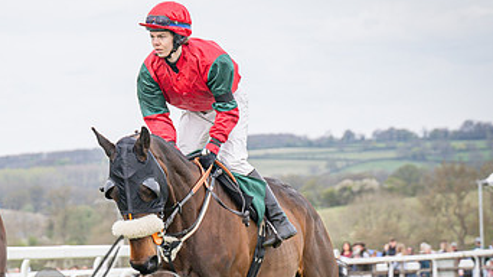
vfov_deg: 4.5
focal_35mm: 272
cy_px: 260
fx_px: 3554
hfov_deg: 7.9
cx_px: 62
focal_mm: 70
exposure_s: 1/500
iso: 200
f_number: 4
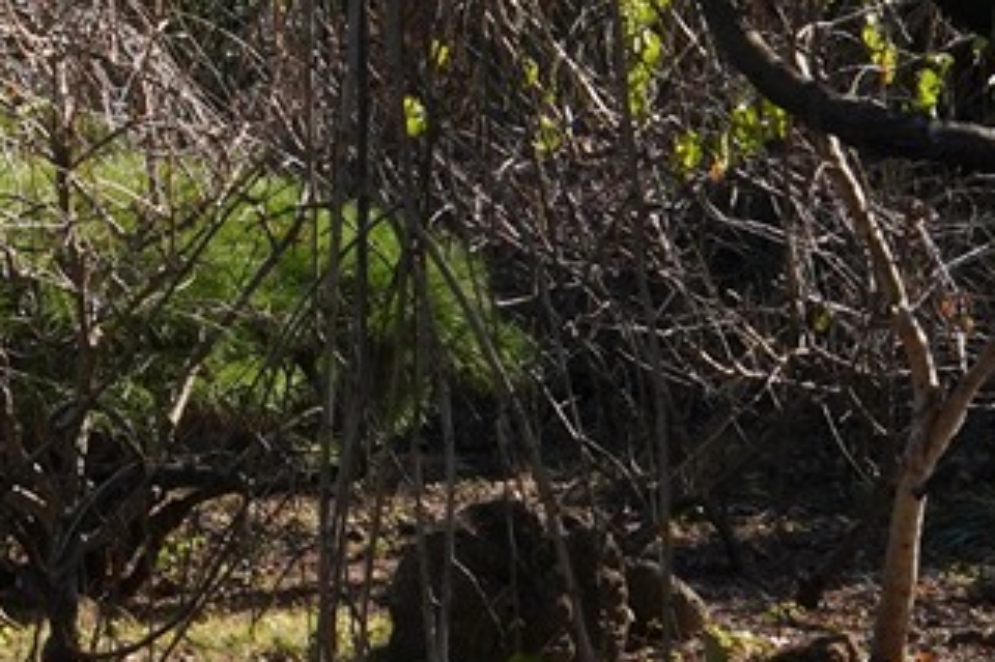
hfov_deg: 8.9
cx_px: -927
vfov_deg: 6.3
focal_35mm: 219
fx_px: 6050
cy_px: 230
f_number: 18
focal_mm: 35
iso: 400
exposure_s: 1/100
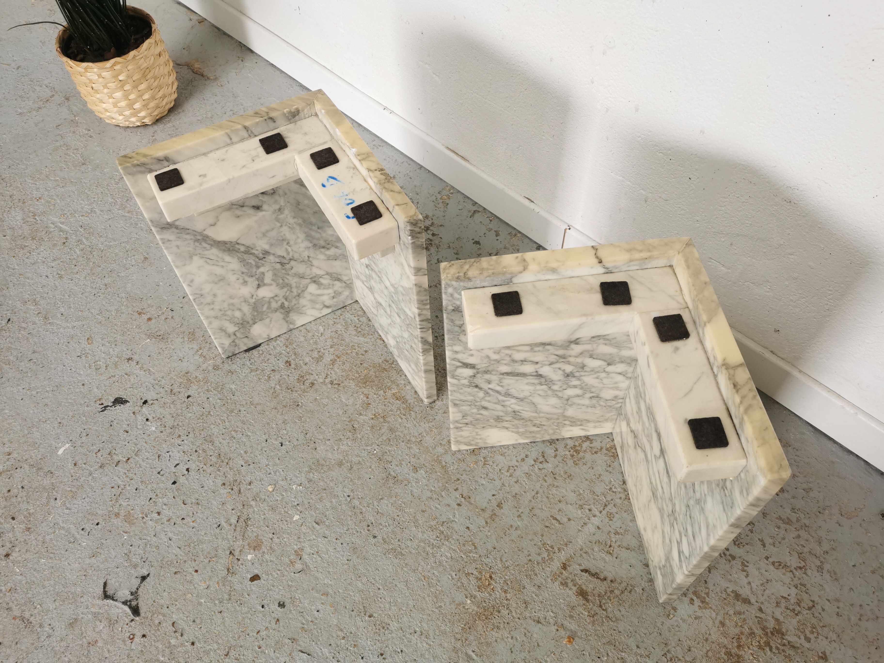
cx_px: 442
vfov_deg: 51.4
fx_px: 690
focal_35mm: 27
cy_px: 332
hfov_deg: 65.3
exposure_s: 1/100
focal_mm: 5.58
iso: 100
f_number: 1.8
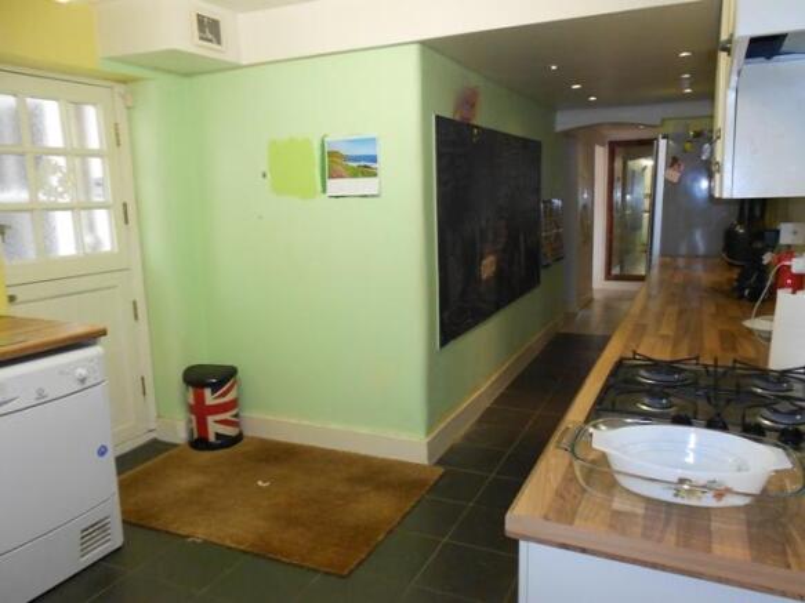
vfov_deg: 53.0
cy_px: 302
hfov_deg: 67.3
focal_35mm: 26
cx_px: 402
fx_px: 605
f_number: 3.2
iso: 250
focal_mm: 4.6
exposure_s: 1/30
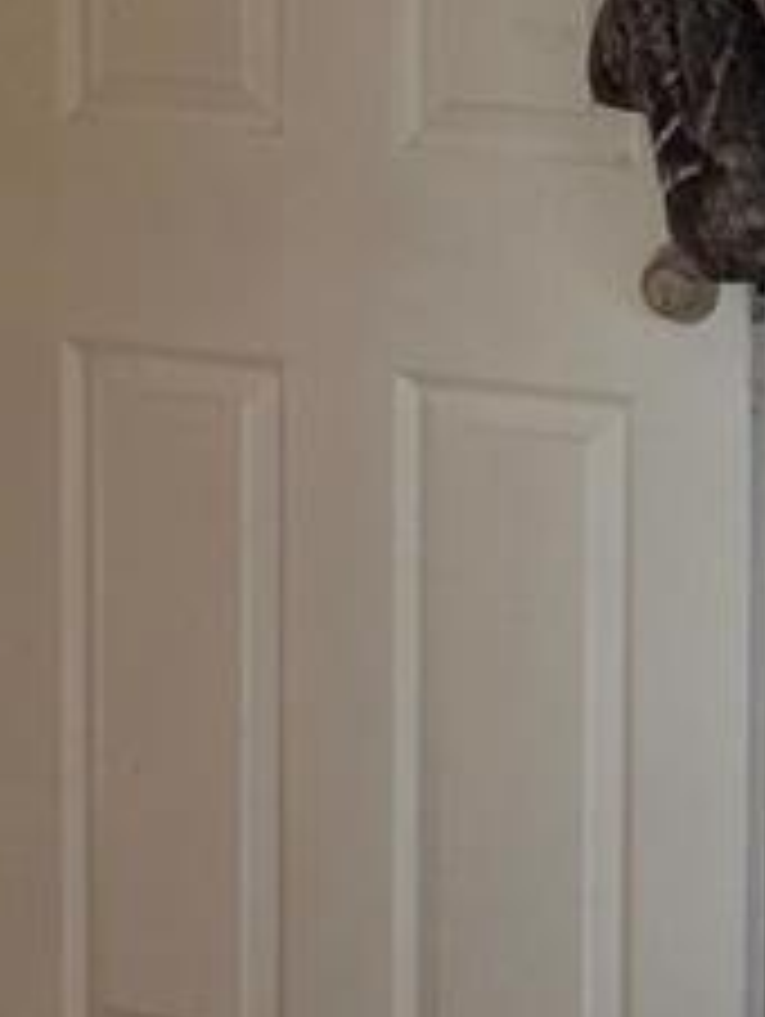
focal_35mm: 122
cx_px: 1516
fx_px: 3588
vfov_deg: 15.7
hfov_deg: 11.1
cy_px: -126
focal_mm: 6.5
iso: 400
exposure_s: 1/120
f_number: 1.4
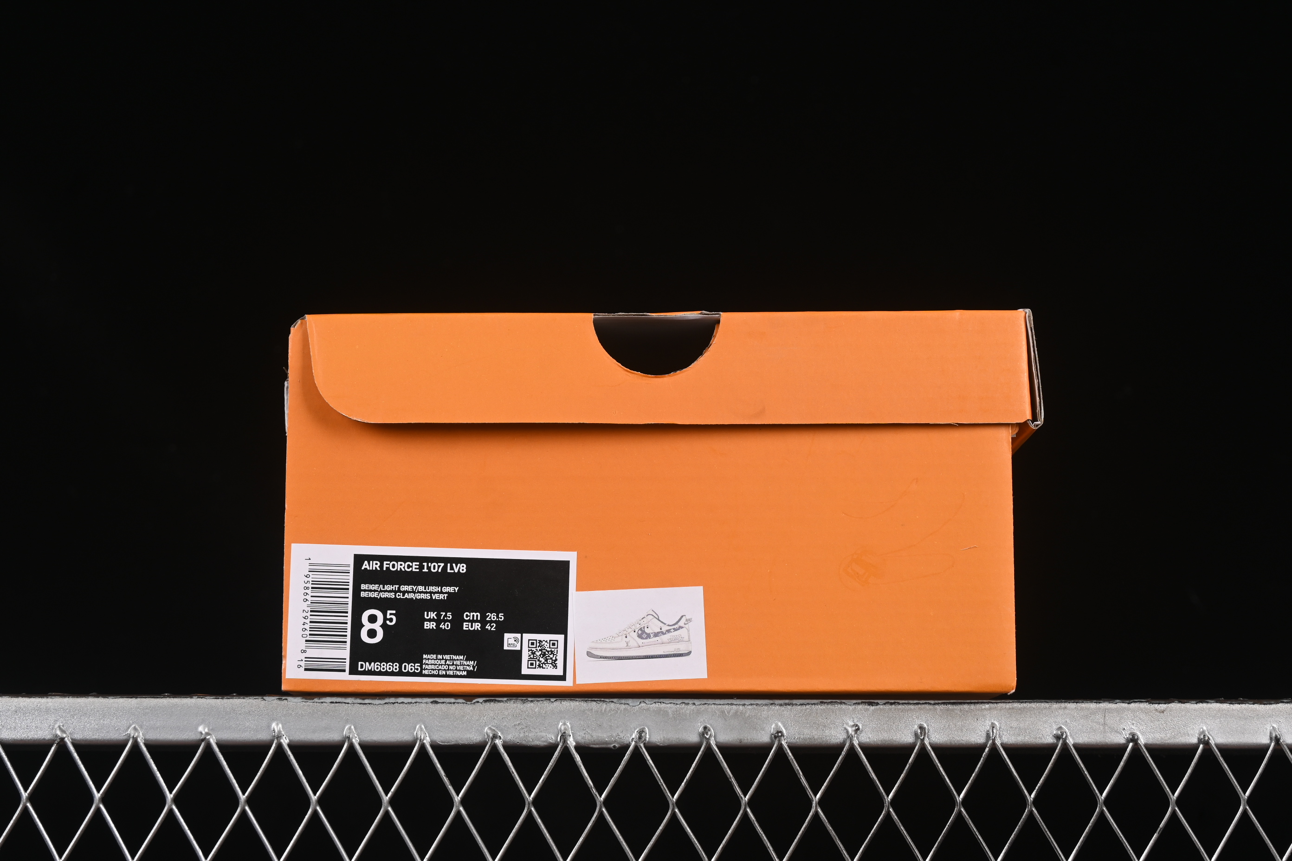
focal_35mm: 75
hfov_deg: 27.0
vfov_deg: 18.2
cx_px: 646
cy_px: 430
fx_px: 2691
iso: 160
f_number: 8
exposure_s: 1/80
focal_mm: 50
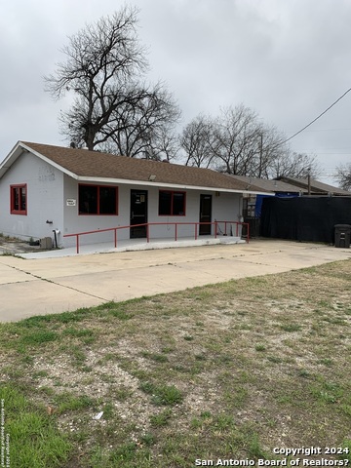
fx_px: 352
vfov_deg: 67.3
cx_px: 176
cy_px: 234
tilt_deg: -2.6
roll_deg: -0.7
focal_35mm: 26
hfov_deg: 53.1
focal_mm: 4.25
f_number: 1.8
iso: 25
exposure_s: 1/1560
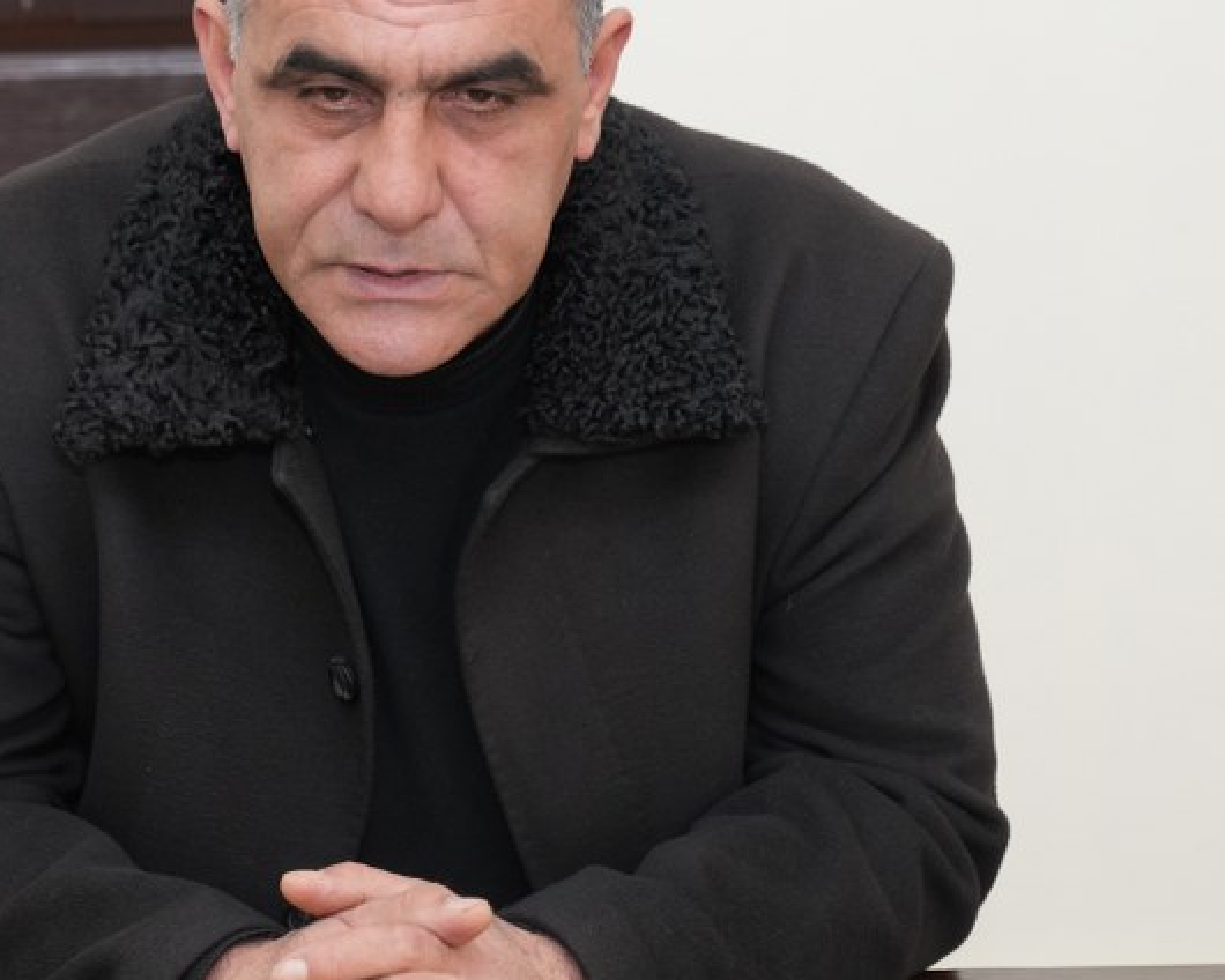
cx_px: 361
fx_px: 4604
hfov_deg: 15.1
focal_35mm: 127
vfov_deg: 12.1
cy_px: 456
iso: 800
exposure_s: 1/200
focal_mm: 70
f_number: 5
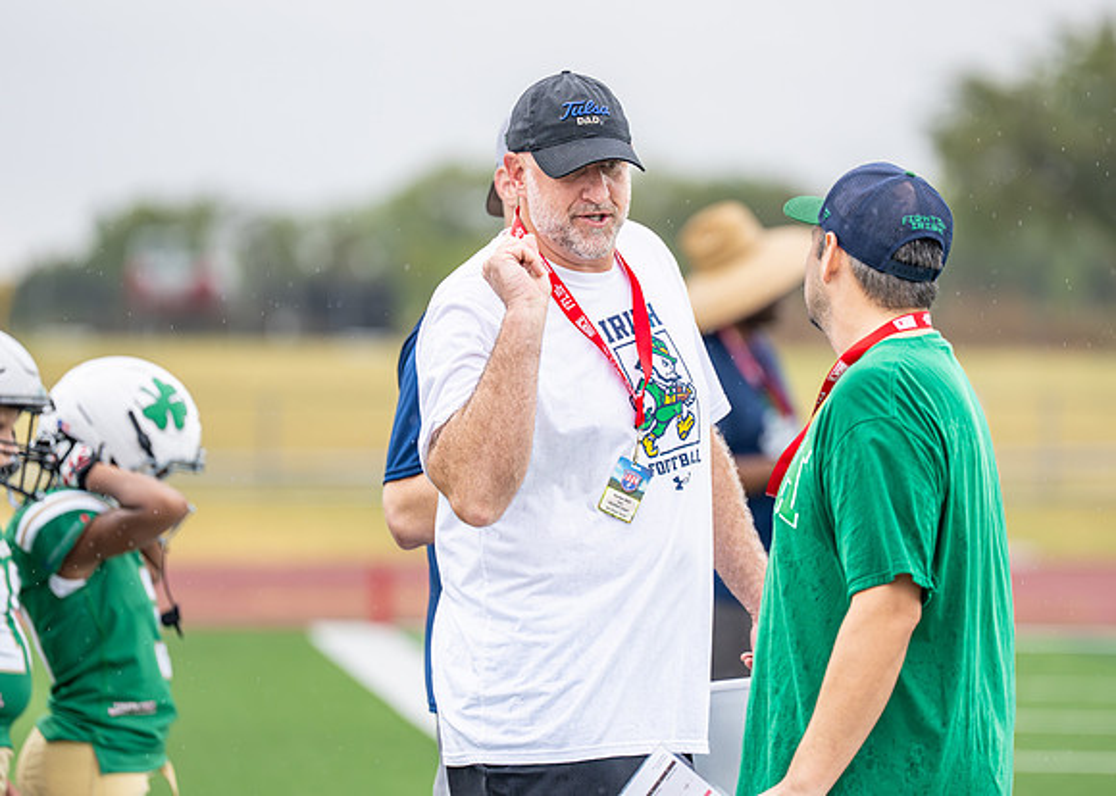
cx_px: 616
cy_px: 354
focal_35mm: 257
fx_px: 8140
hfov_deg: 7.8
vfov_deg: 5.6
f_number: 2.8
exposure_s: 1/1000
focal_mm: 200
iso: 400
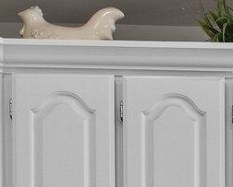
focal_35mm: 144
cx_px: 420
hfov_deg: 12.3
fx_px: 993
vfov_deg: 8.8
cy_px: 556
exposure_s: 1/13
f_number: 6.3
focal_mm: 19
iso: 1250
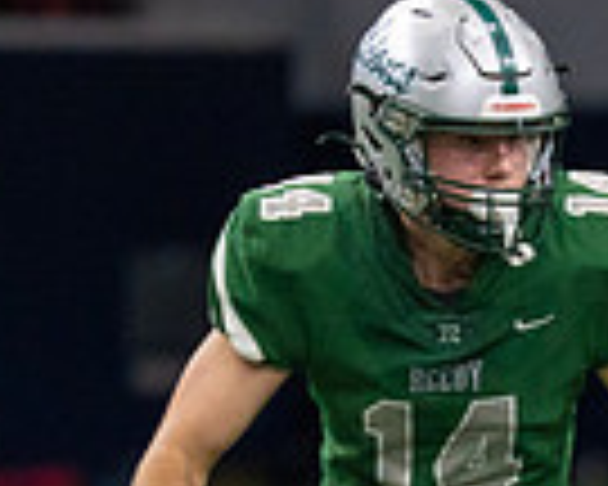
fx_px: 19182
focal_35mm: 1066
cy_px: 788
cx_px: 1204
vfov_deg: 1.5
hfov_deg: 1.8
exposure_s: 1/1000
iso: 1600
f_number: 2.8
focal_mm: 200
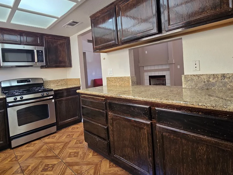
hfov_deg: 87.6
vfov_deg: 71.3
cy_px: 76
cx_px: 109
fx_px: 121
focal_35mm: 18
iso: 160
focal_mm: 2.2
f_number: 2.2
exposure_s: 1/60
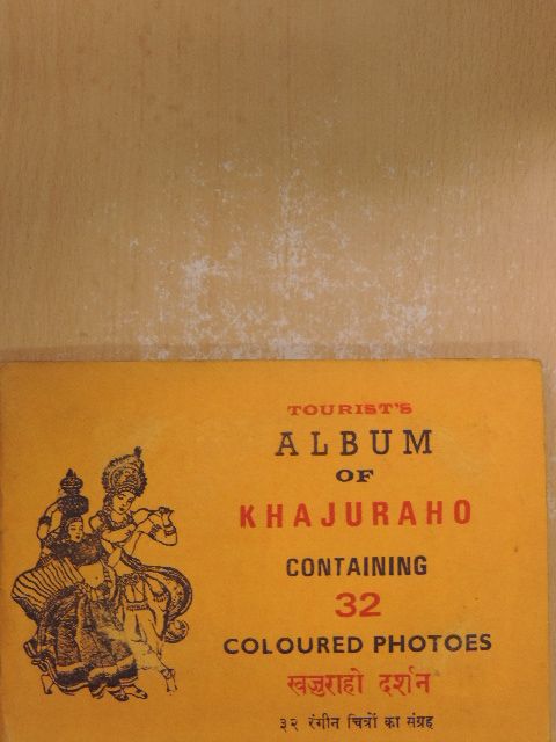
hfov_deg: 21.0
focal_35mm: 70
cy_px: 371
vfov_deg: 27.8
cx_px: 278
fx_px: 1499
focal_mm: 12.4
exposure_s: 1/25
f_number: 3.9
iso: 400
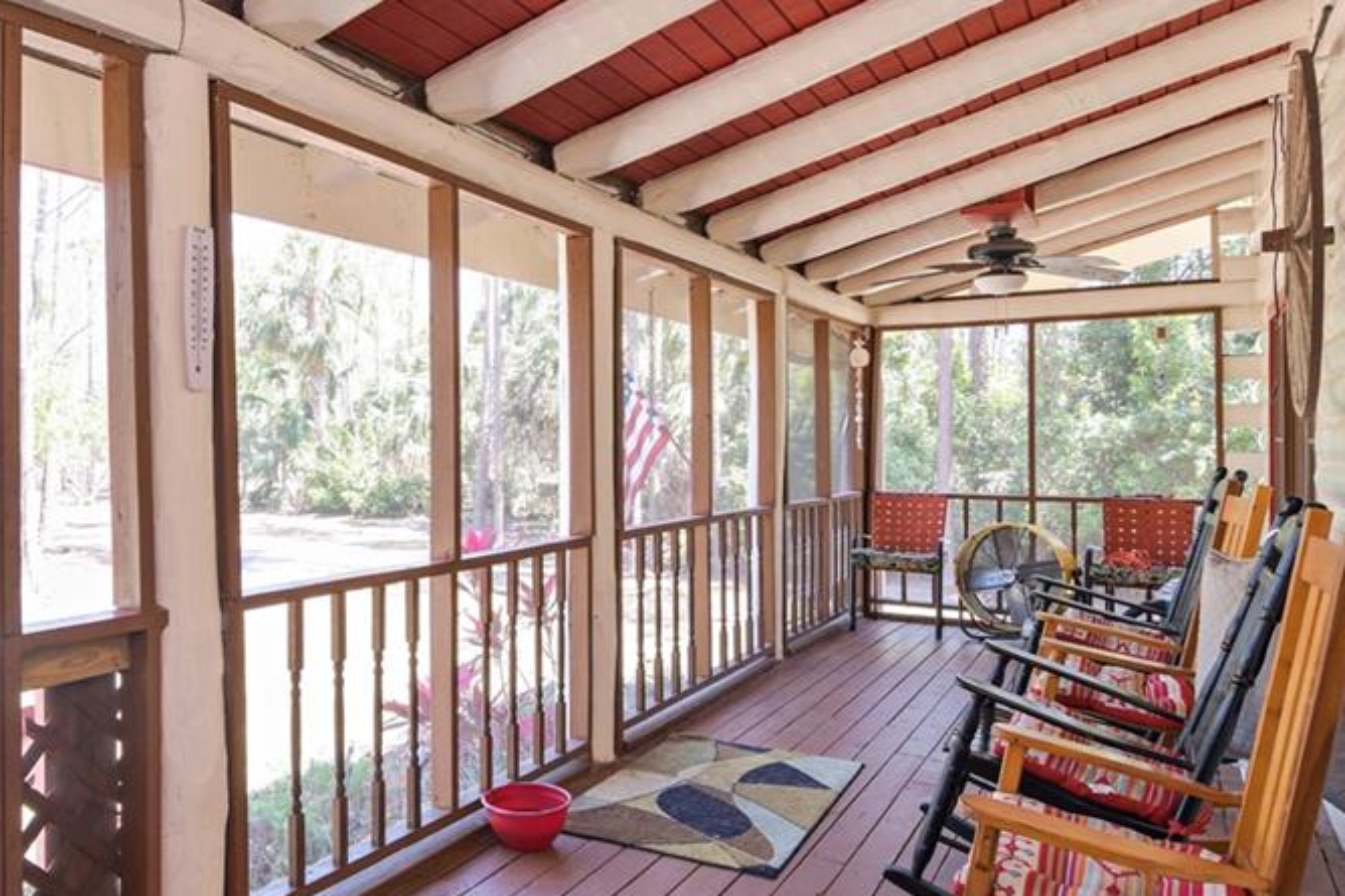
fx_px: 859
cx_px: 475
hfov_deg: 74.3
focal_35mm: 23
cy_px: 427
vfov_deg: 55.1
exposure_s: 1/10
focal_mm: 10
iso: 200
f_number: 8
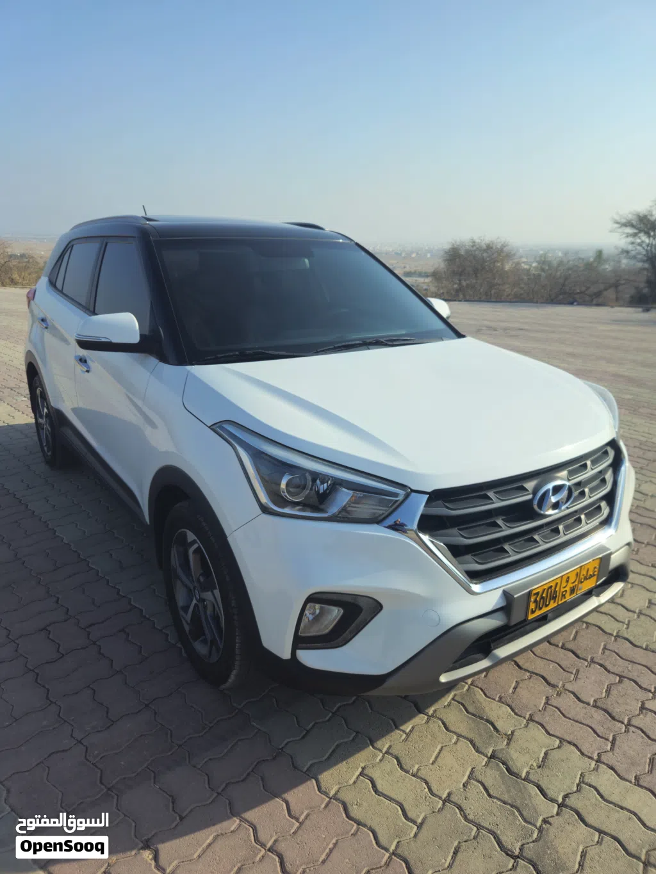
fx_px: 581
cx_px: 328
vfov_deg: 73.9
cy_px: 437
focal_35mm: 23
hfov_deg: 58.9
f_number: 1.8
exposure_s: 1/2094
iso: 25
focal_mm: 5.4
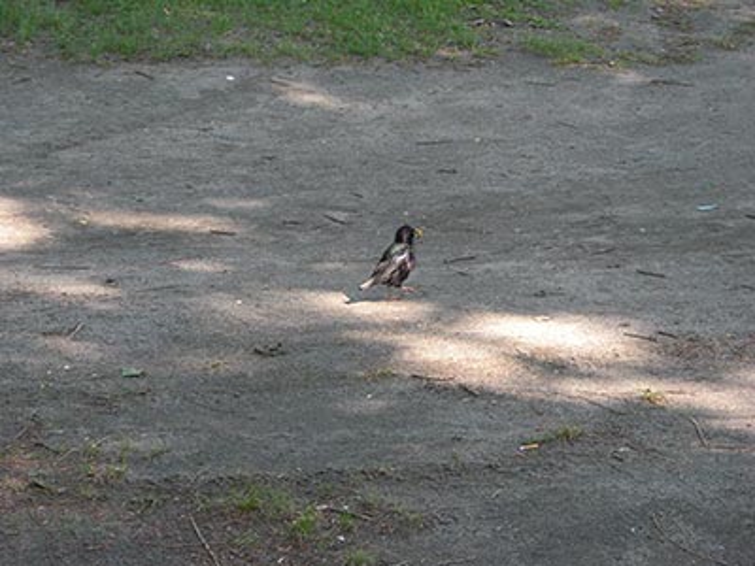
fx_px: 2356
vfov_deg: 13.7
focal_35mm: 108
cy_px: 283
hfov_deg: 18.2
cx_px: 378
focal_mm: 18.9
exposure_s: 1/160
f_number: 5.3
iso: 200
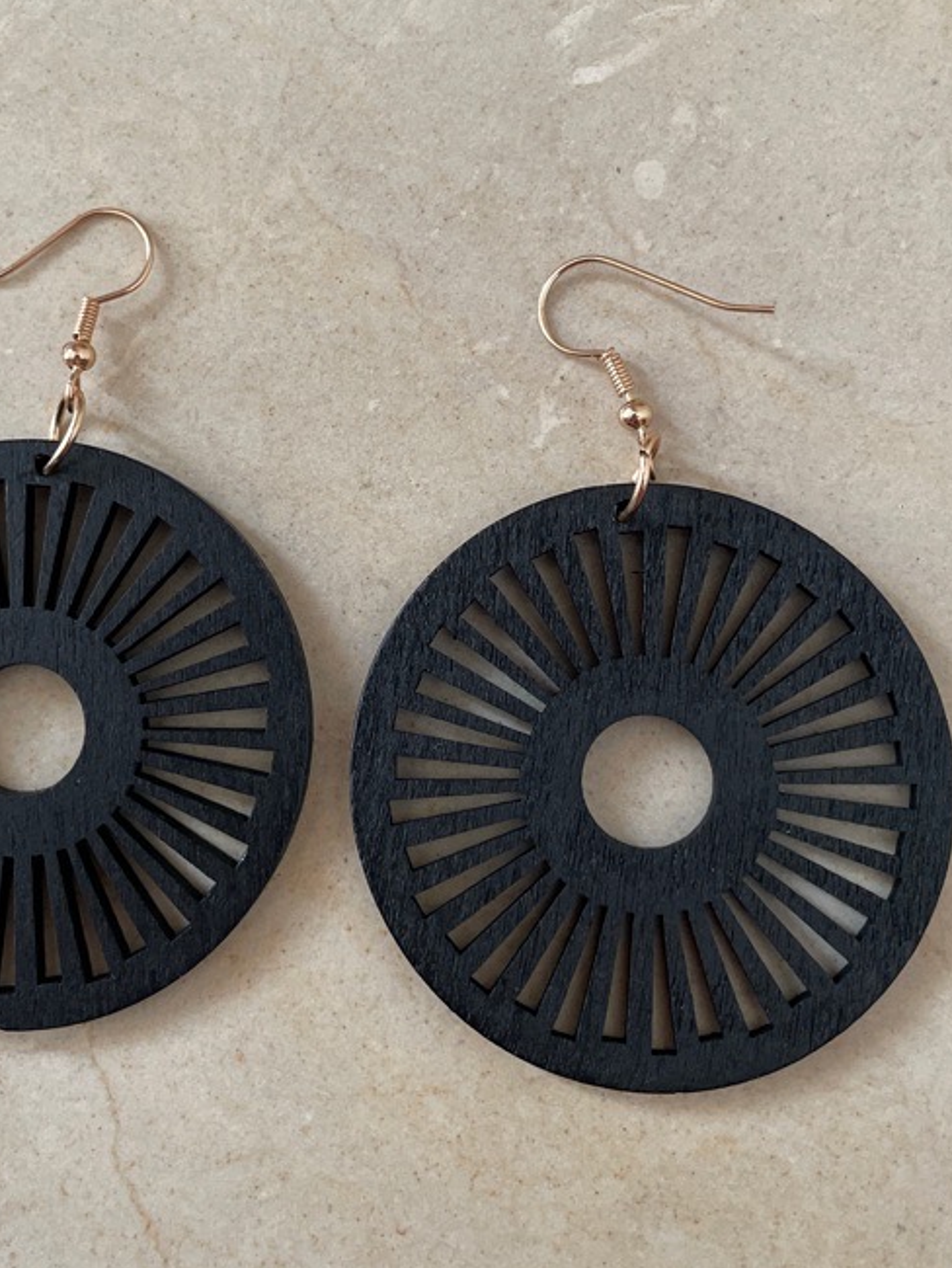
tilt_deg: -80.4
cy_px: 499
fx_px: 1466
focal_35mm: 40
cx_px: 336
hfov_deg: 35.7
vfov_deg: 46.5
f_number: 1.6
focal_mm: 4.2
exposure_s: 1/60
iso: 200
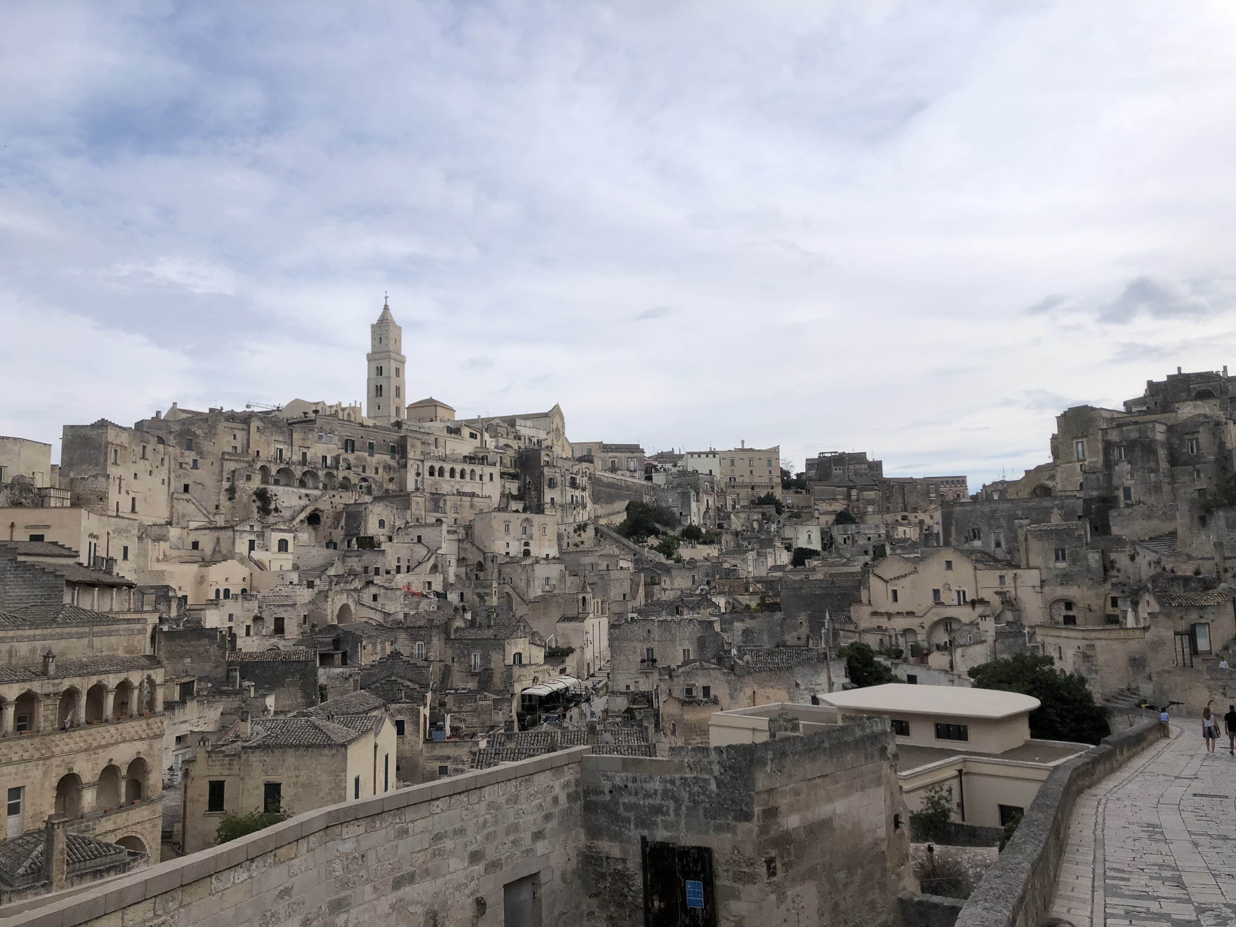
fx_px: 1000
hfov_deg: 63.4
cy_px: 464
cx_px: 618
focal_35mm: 28
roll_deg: +1.9
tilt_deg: +6.3
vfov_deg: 49.7
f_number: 1.8
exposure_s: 1/2183
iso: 20
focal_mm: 4
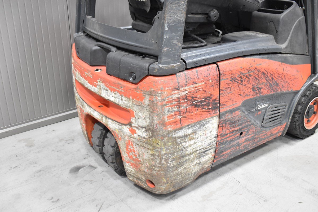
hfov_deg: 49.6
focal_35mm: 39
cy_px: 106
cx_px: 159
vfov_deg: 34.2
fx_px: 344
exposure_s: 1/25
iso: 1600
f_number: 4.5
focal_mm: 26
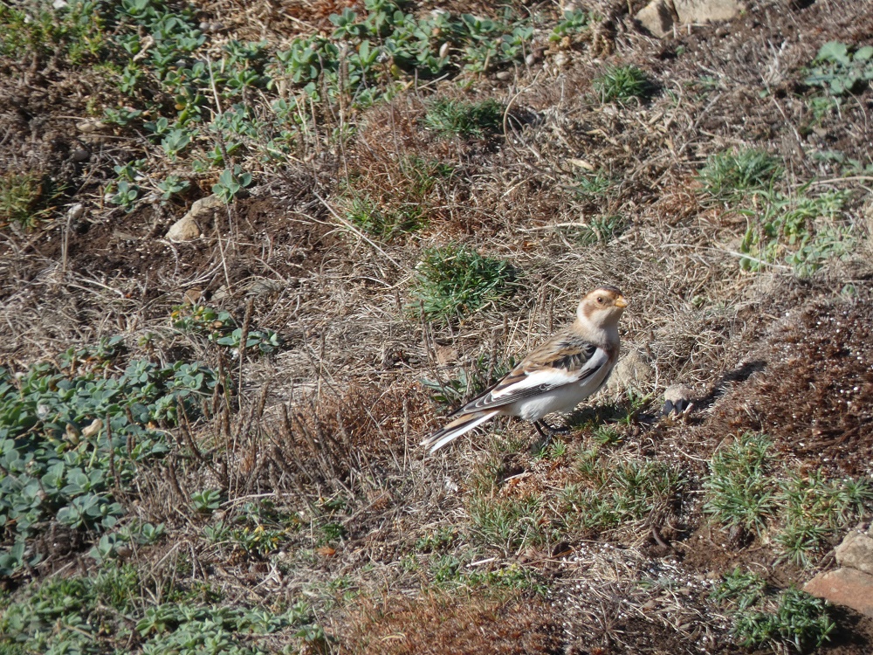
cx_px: 436
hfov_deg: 1.7
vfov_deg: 1.2
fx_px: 30263
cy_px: 328
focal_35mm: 1200
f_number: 5.9
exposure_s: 1/250
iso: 80
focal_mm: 215
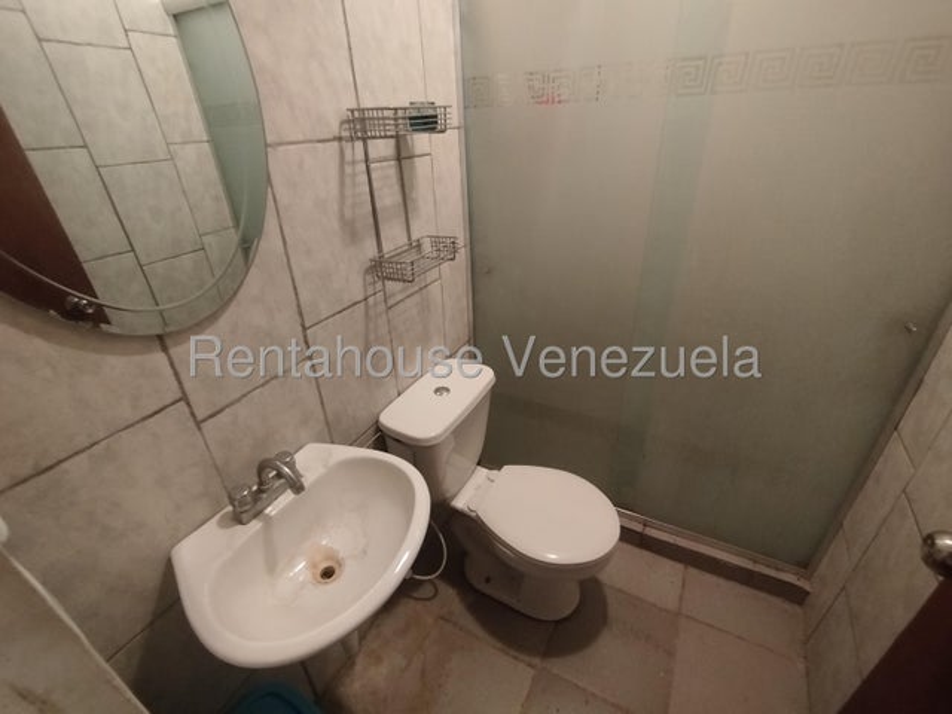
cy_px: 357
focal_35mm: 15
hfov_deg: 98.2
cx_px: 476
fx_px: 413
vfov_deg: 81.7
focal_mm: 1.65
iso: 400
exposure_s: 1/20
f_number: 2.2
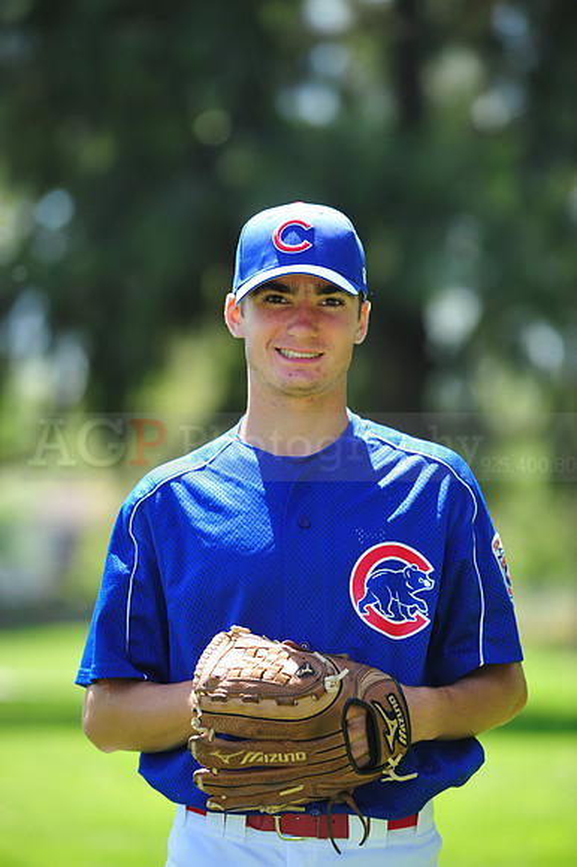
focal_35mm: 200
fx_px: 4814
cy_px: 434
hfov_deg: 6.9
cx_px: 288
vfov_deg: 10.3
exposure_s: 1/400
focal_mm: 200
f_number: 4.5
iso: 200
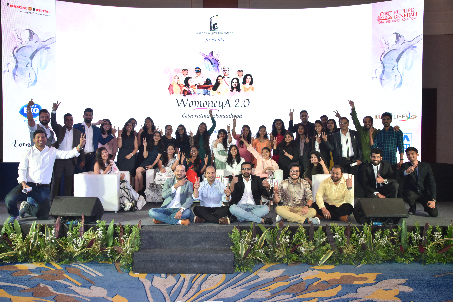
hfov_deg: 60.3
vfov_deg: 42.4
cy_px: 151
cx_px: 226
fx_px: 390
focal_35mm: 31
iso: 2500
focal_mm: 31
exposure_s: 1/160
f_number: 6.3
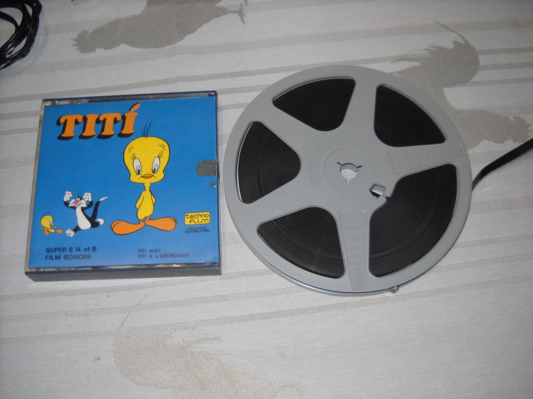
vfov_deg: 35.1
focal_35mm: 41
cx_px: 266
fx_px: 631
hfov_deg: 45.8
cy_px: 200
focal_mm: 6.72
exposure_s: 1/30
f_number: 3.1
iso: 64
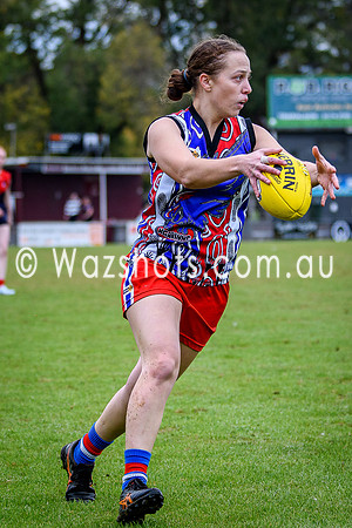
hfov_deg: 6.6
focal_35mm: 208
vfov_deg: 9.9
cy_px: 261
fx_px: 3043
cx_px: 183
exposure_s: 1/1600
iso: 360
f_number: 2.8
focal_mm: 70
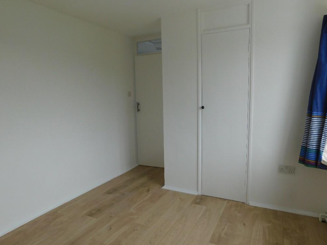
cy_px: 123
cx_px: 159
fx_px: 227
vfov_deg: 56.8
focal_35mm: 24
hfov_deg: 71.6
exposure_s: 1/125
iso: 125
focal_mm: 4
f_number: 3
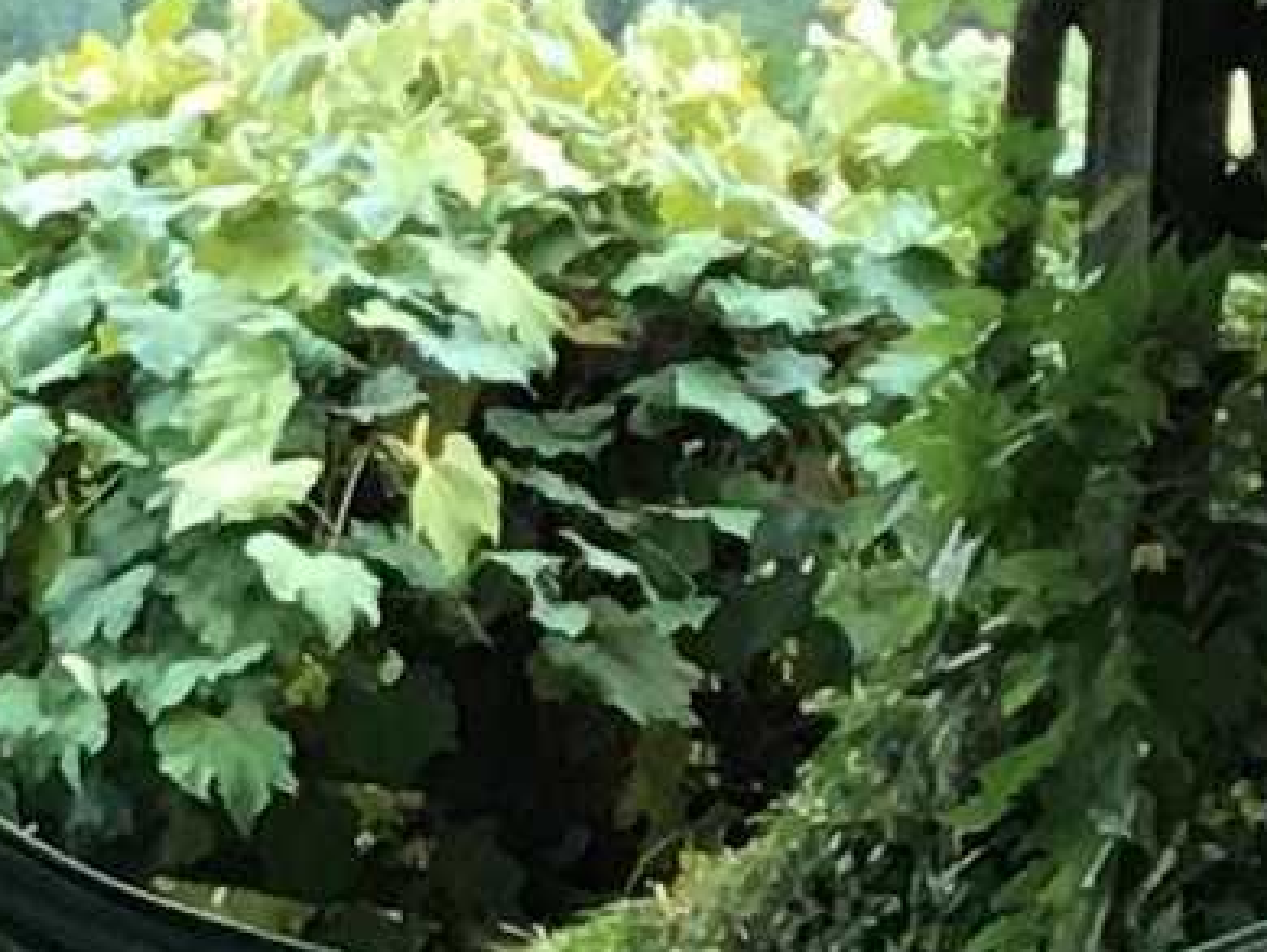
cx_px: -923
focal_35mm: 244
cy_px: 965
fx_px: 8936
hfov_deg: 7.9
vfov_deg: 6.1
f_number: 2.4
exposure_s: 1/30
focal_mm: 3.3
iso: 25
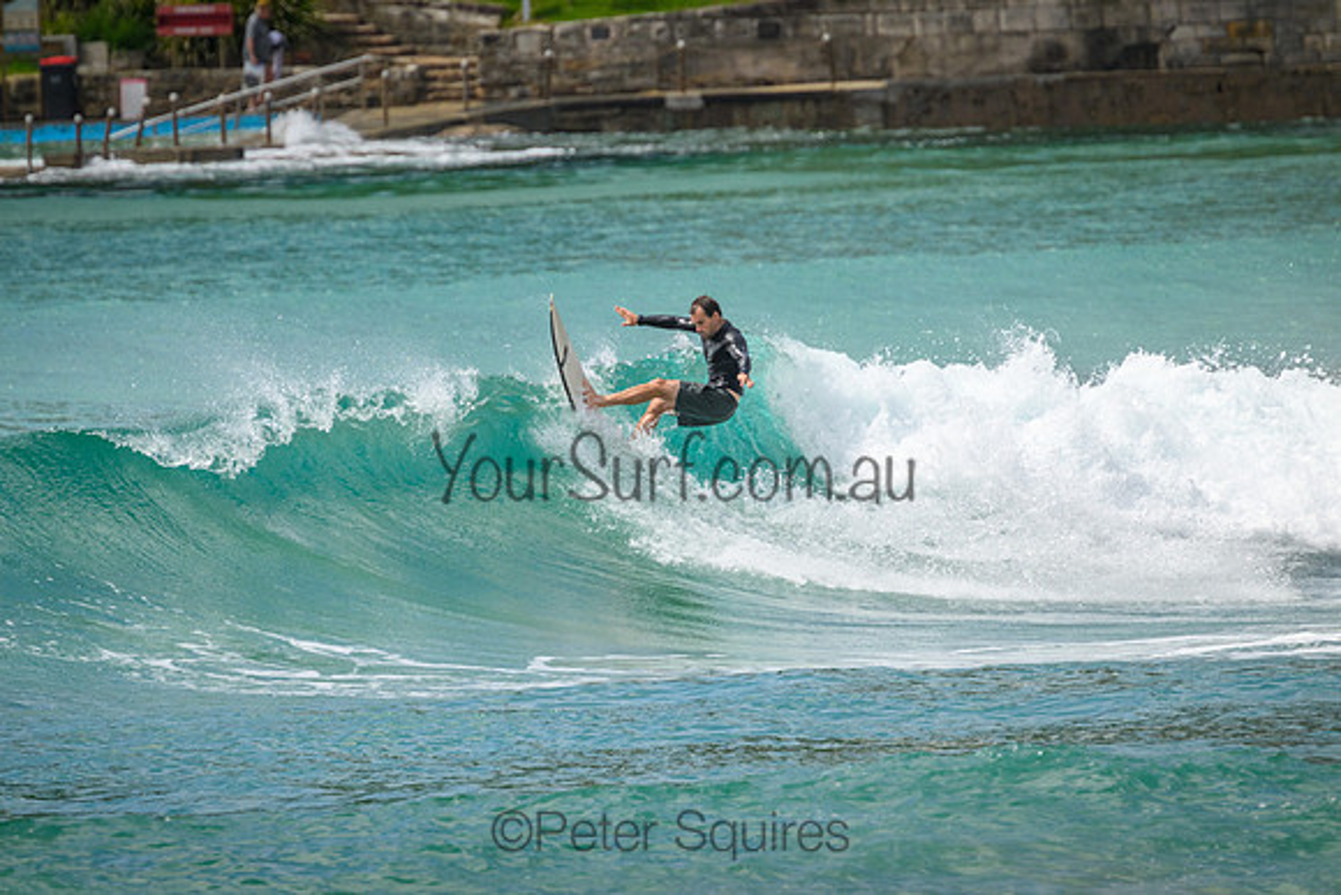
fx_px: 29806
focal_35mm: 800
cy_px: 448
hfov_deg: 2.6
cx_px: 670
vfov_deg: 1.7
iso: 720
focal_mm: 800
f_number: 11
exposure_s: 1/2000
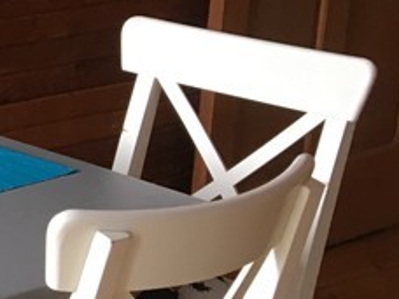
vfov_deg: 11.4
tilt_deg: -15.1
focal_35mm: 130
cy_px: 84
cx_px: -462
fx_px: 1498
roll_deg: +0.3
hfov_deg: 12.7
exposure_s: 1/30
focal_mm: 4.15
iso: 32
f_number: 2.2
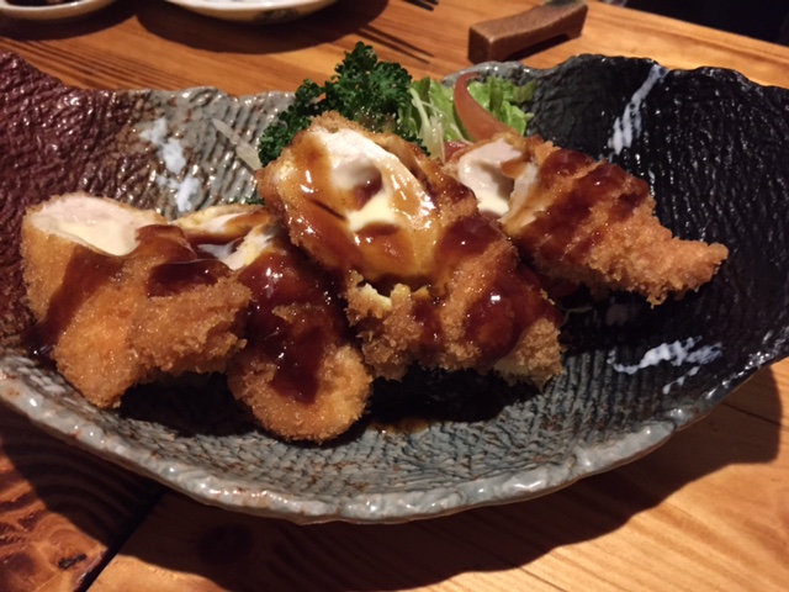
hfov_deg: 61.7
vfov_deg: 48.2
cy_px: 296
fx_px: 661
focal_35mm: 29
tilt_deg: -48.2
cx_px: 394
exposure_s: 1/15
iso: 500
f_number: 2.2
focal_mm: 4.15
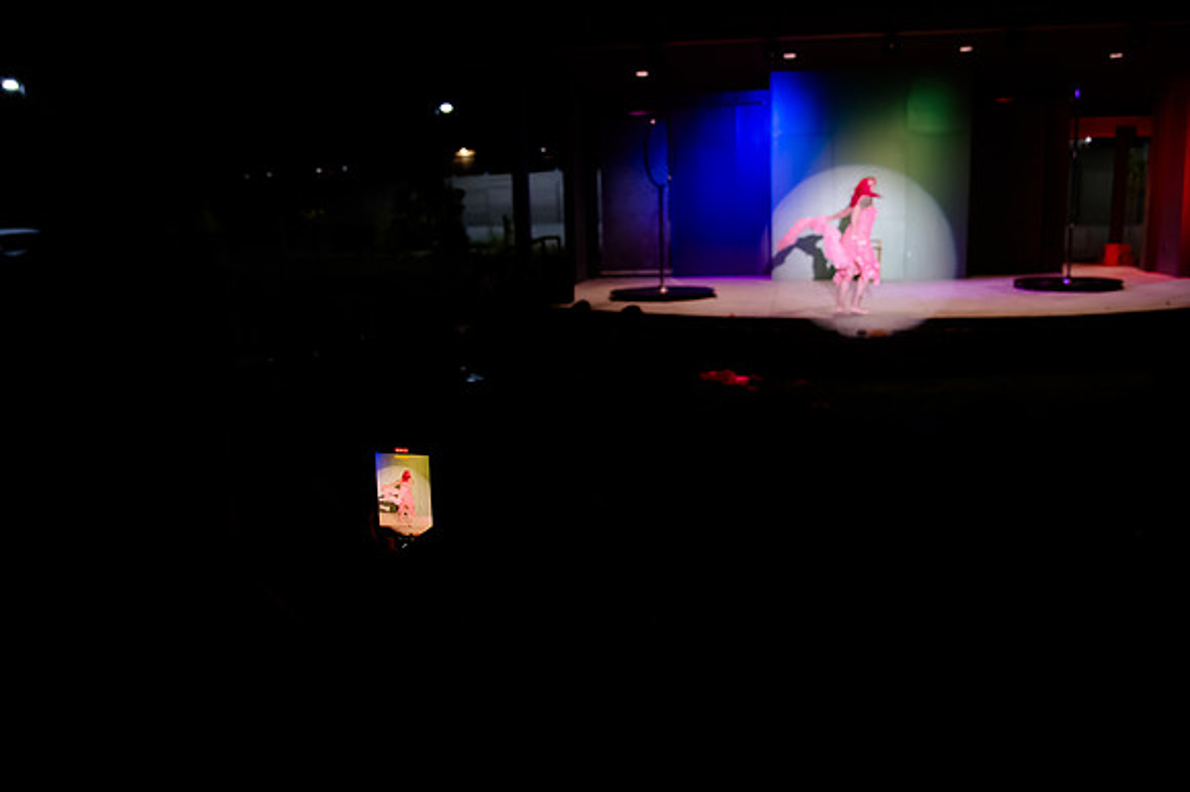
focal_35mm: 29
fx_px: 967
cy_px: 443
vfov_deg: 44.5
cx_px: 610
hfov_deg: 63.2
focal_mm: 24
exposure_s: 1/250
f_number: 4
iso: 2500
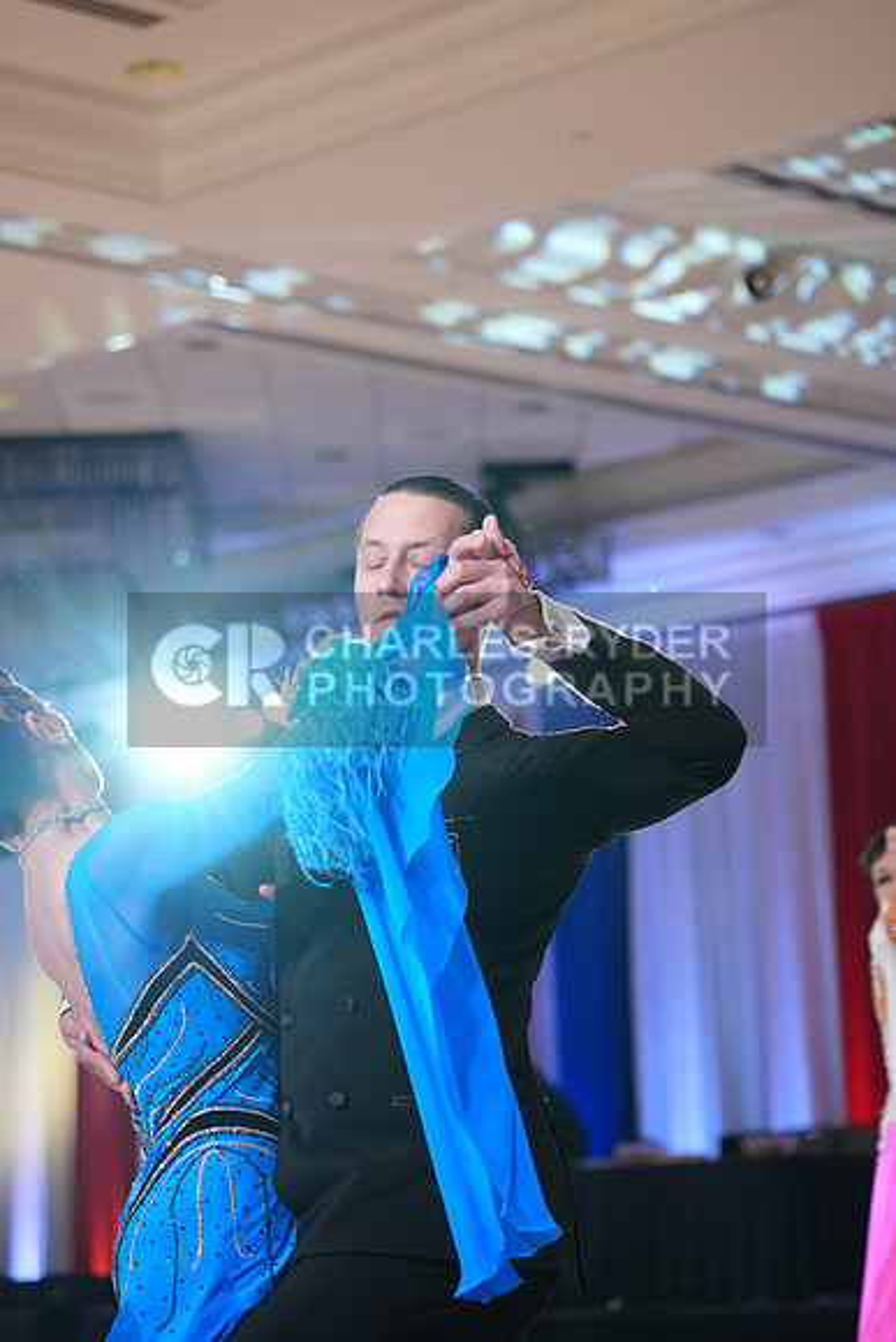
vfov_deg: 19.5
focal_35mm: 105
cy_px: 671
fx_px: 3917
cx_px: 448
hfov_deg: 13.0
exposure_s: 1/400
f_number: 4
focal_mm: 105
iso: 3200
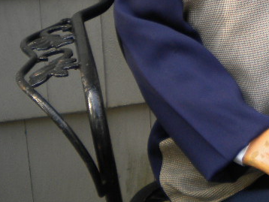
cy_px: -80
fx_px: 778
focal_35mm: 100
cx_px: 278
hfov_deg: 19.0
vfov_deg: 14.1
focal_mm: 6.3
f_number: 3.1
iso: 93
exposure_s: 1/60.7
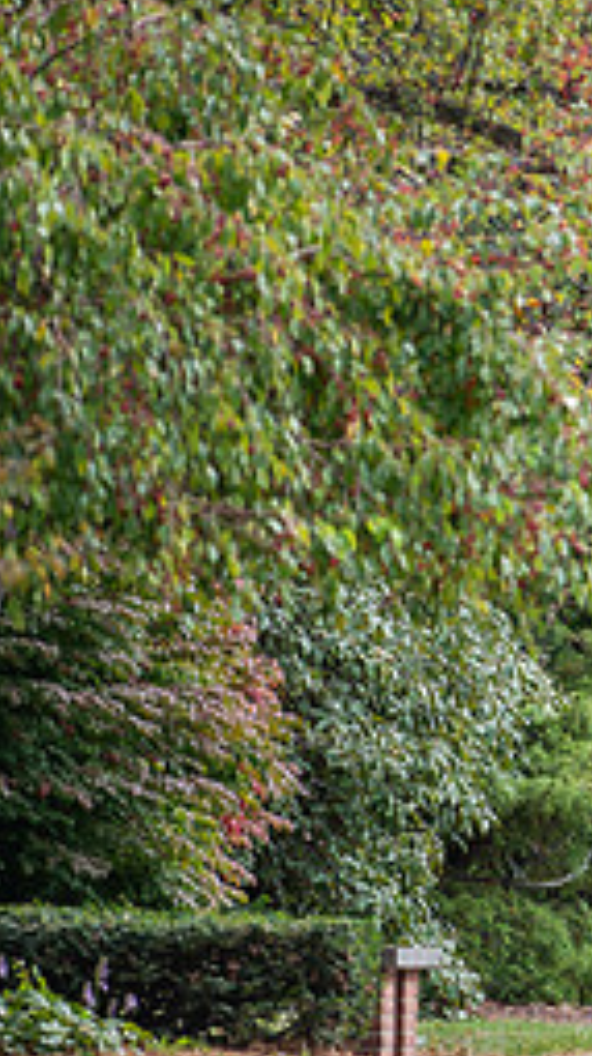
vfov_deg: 3.0
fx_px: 20000
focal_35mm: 715
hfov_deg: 1.7
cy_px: 665
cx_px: 1147
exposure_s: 1/400
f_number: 3.2
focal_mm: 300
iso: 125
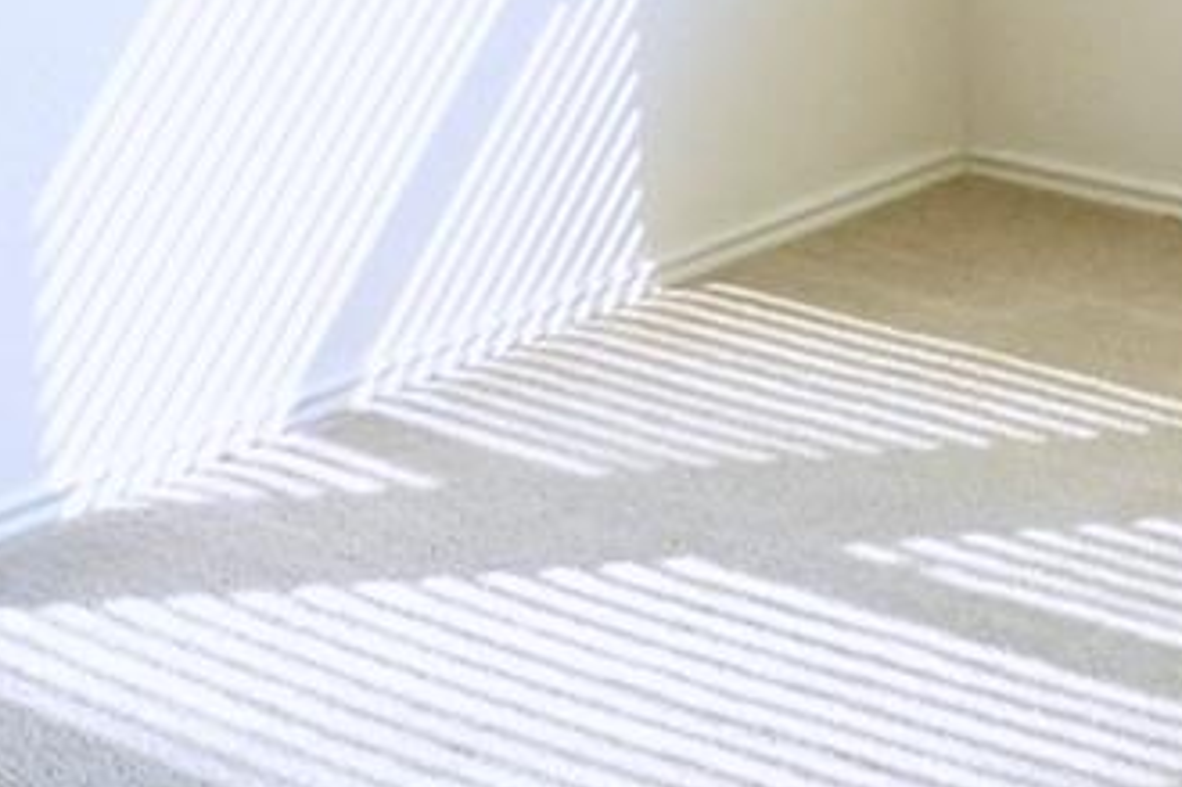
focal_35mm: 112
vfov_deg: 11.4
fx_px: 3675
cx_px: 948
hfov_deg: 18.1
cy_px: -577
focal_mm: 6.9
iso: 800
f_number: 7.1
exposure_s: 1/80
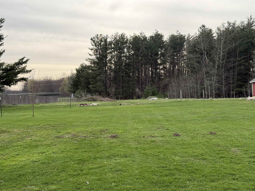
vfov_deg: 30.3
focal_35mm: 48
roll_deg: +0.5
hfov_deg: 39.7
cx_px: 128
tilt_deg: +1.2
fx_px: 354
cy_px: 96
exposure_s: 1/1575
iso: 80
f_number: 1.78
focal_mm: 6.76
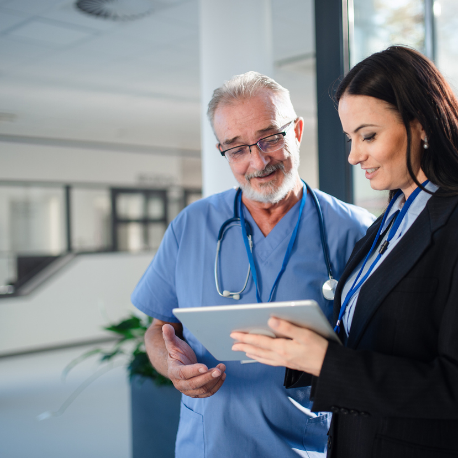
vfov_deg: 37.6
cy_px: 228
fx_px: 674
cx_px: 264
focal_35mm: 45
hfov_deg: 37.5
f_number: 1.6
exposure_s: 1/500
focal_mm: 35
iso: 320
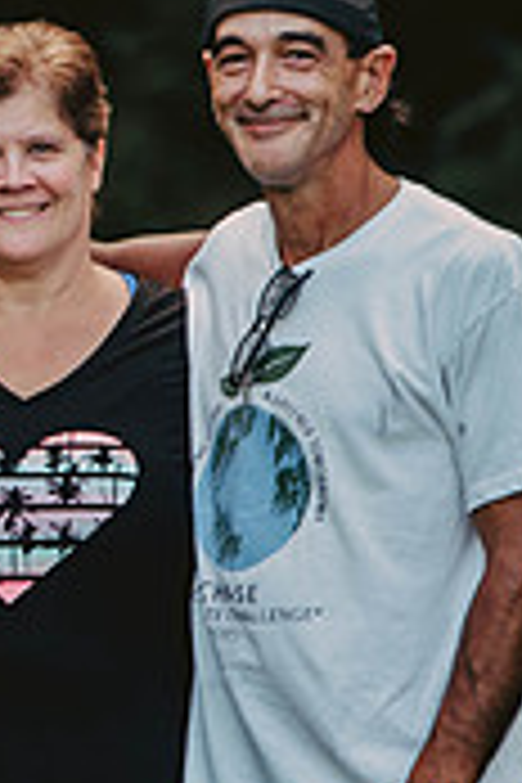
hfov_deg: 2.4
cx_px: -738
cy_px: 281
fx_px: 12331
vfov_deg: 3.6
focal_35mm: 567
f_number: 3.5
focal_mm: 170
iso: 250
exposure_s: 1/125
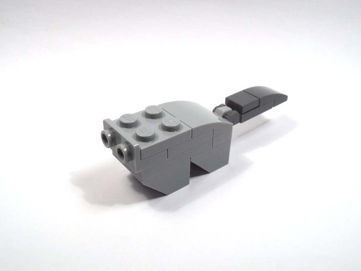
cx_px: 180
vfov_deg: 38.7
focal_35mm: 37
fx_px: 386
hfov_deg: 50.1
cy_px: 136
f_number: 3.9
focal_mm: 6.61
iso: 80
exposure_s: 1/100
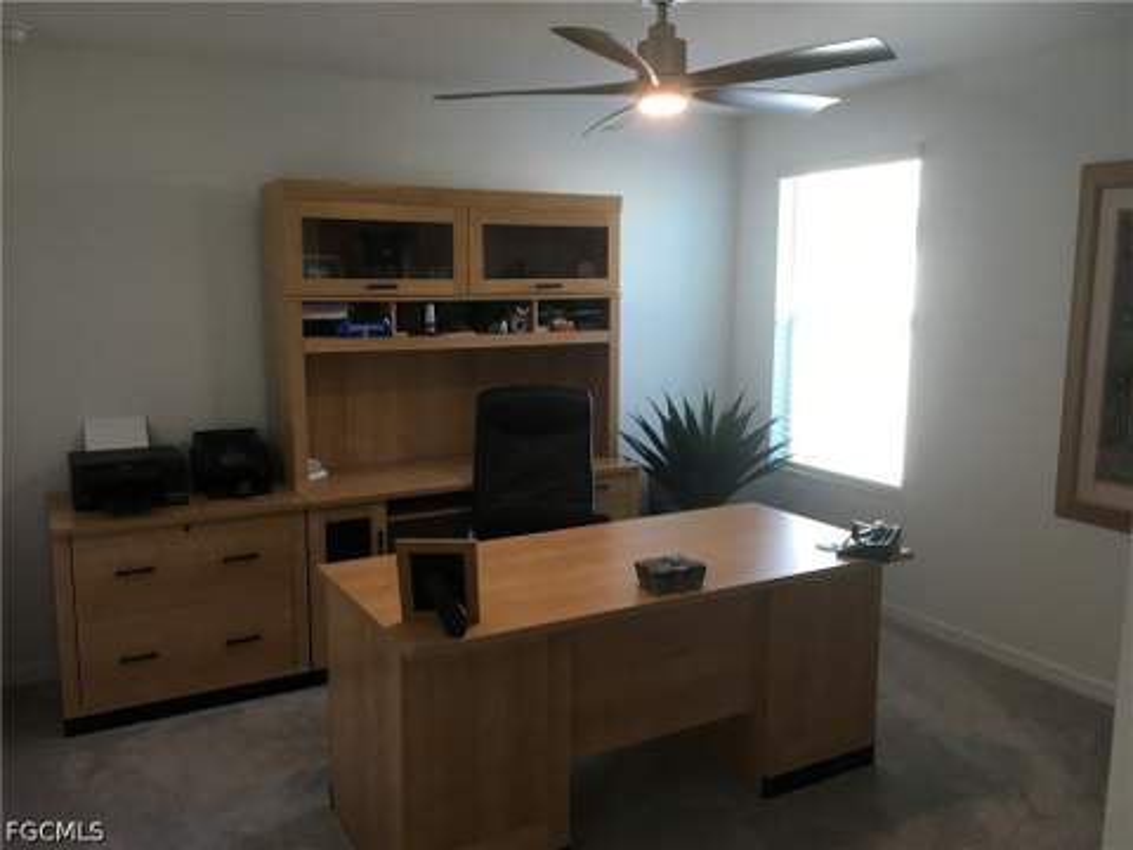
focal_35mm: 29
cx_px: 566
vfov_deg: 48.2
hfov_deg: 61.7
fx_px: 949
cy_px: 425
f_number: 2.2
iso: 32
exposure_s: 1/30
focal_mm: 4.15
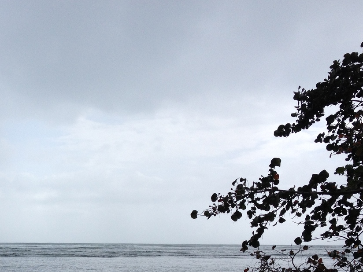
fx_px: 713
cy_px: 242
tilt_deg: -3.7
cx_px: 63
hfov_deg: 27.9
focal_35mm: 68
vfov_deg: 21.2
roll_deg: -0.2
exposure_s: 1/1381
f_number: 2.4
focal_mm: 4.28
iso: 50
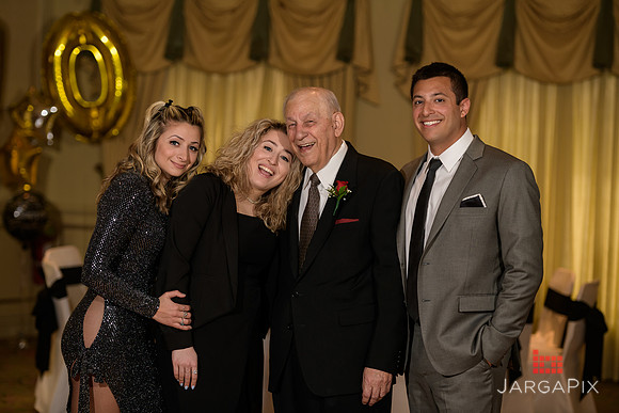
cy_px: 206
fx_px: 2064
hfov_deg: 17.1
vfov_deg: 11.4
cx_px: 310
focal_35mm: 120
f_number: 3.2
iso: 200
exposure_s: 1/125
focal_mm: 120
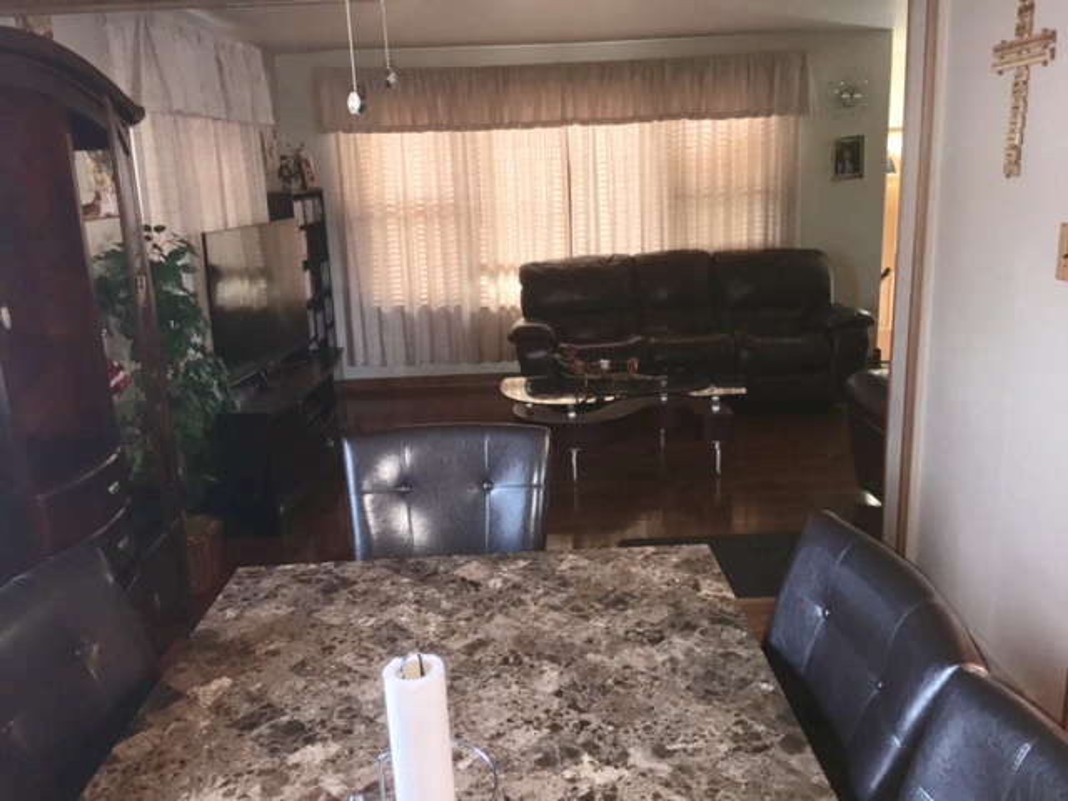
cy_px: 400
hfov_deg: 61.7
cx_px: 534
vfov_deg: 48.2
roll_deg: +2.7
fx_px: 895
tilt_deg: -12.2
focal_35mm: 29
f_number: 2.2
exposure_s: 1/17
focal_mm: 4.15
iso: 50
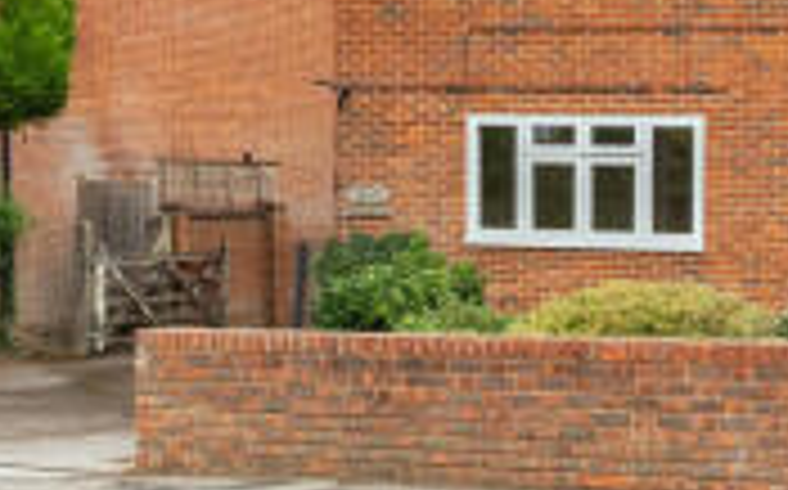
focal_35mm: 97
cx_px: 687
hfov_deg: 21.0
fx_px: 2081
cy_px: -43
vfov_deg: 13.2
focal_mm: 35
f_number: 7.1
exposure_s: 1/1600
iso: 2000
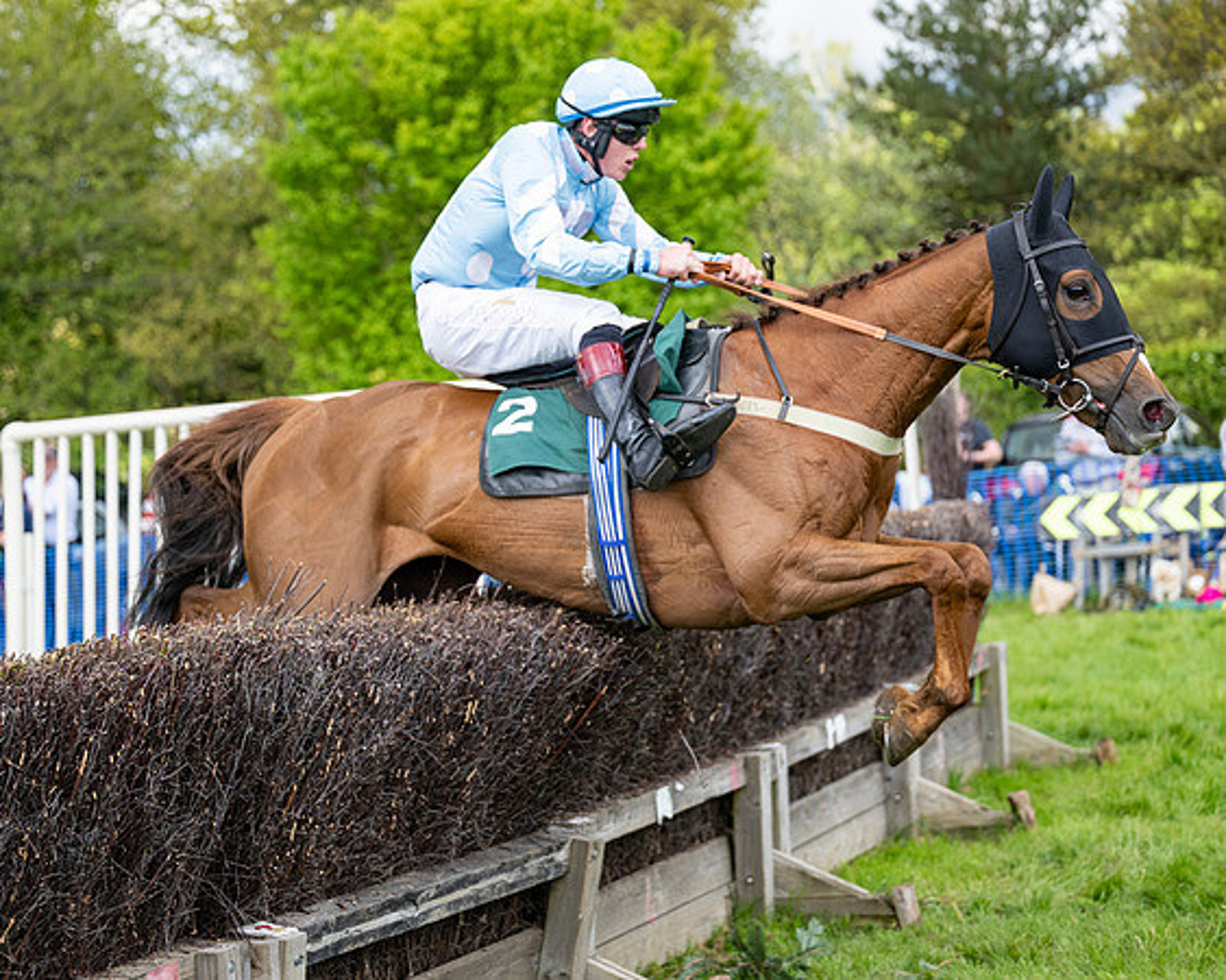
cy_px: 490
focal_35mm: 83
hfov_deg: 22.9
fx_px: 3023
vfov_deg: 18.4
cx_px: 490
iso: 400
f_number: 2.8
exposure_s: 1/2500
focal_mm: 74
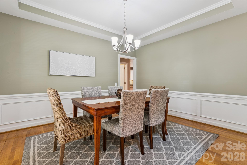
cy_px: 82
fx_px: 114
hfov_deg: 94.6
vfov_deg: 71.7
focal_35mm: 17
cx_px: 124
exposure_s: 1.6
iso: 100
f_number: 13
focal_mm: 16.6
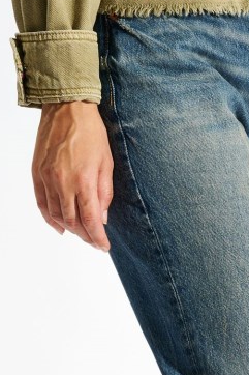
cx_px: 157
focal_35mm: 199
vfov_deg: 10.2
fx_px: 2066
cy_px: 424
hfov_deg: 6.9
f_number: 11
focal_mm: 60
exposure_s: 1/160
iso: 100
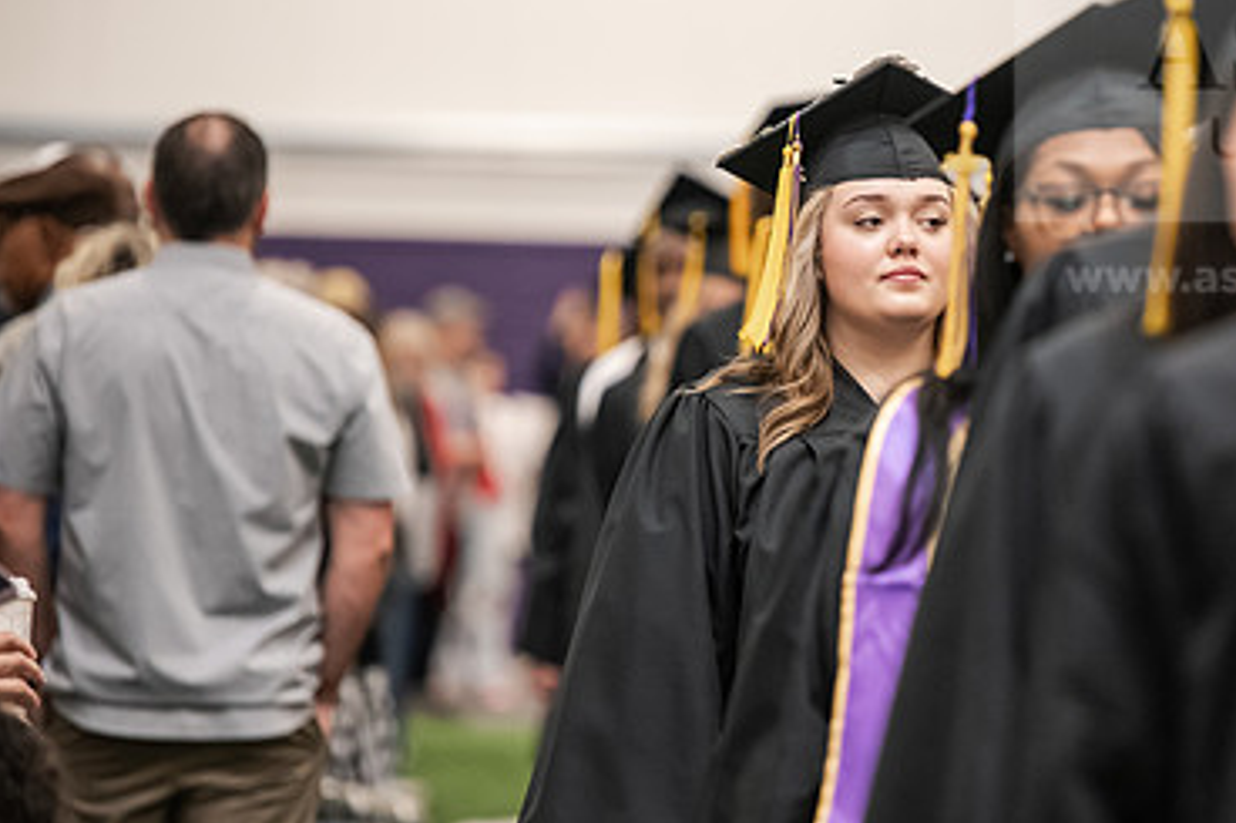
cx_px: 914
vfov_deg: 4.8
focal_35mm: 284
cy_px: 348
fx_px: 9746
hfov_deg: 7.3
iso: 2500
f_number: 3.2
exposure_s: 1/200
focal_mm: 180
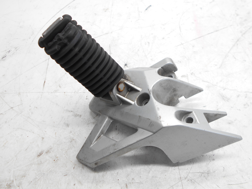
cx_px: 126
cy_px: 94
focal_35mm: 30
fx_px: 218
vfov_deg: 46.8
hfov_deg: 60.0
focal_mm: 5.1
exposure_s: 1/30
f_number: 3.4
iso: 80
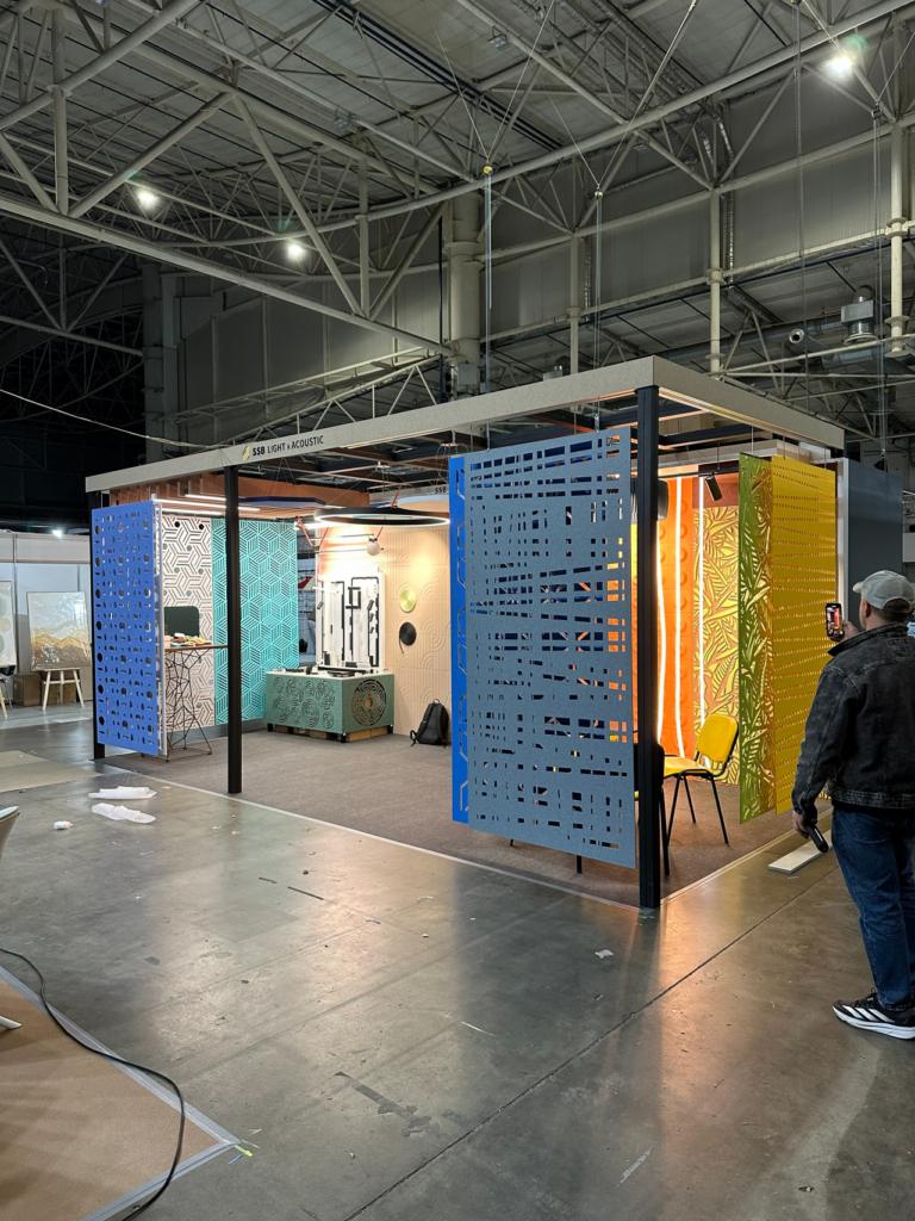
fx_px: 846
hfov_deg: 56.8
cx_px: 458
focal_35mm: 24
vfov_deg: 71.6
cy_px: 610
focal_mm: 6.86
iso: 200
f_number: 1.78
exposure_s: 1/100
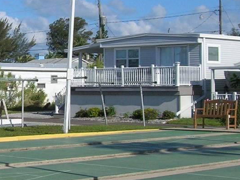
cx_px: 20
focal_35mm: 103
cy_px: 92
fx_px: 714
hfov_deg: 18.7
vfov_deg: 14.4
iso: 50
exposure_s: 1/722
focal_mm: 5.7
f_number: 4.9
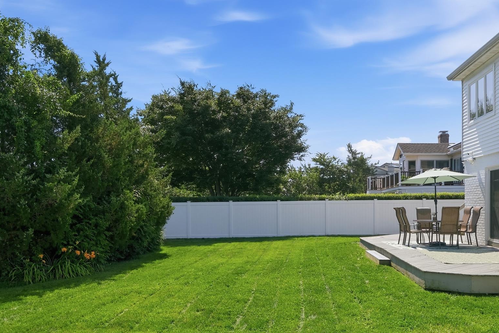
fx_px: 444
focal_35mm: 32
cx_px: 289
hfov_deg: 58.4
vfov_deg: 40.9
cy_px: 201
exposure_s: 1/550
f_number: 8
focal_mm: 16
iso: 200
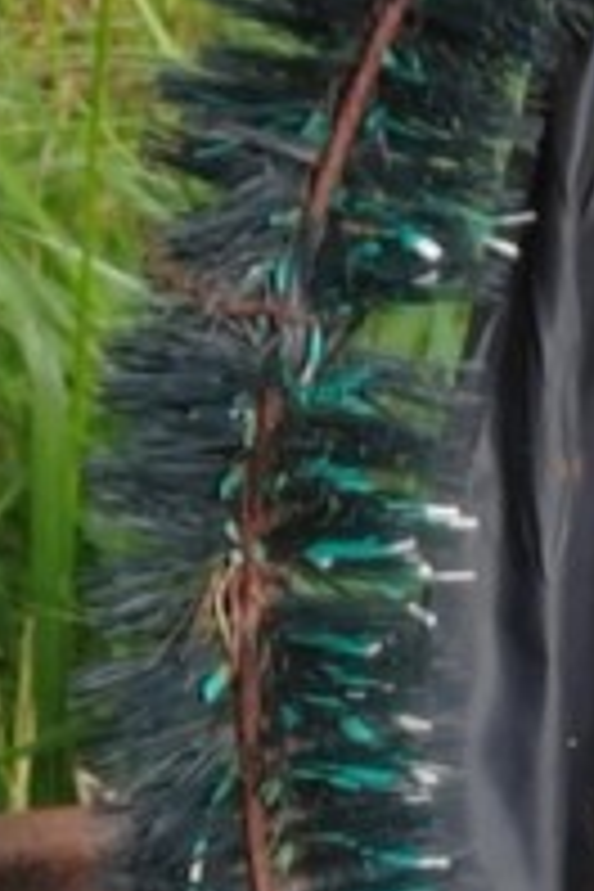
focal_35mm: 417
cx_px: 40
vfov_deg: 4.9
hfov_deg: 3.3
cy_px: -423
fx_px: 10320
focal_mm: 5.52
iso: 100
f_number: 1.9
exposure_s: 1/340
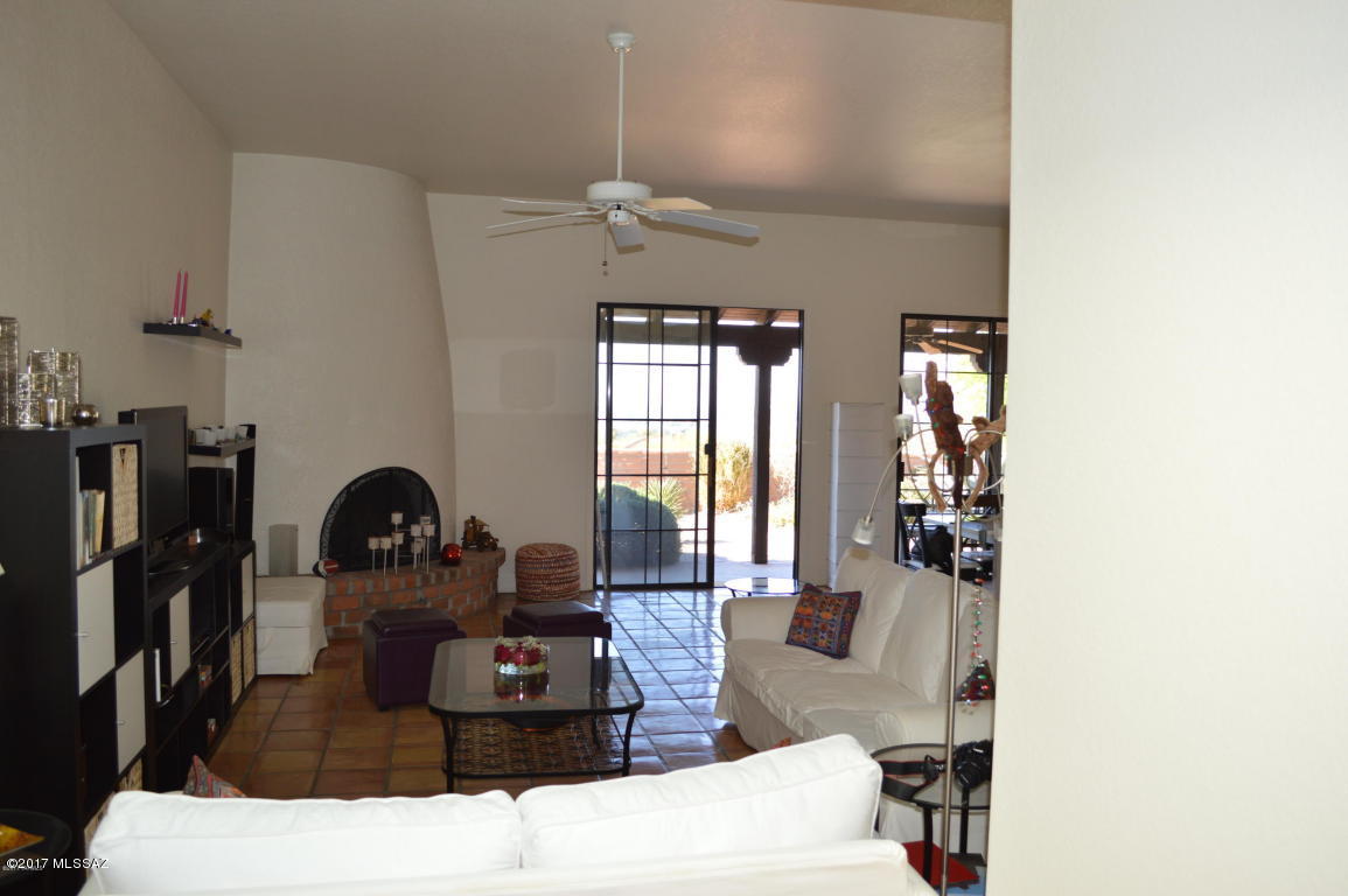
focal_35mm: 27
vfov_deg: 47.9
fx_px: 1010
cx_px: 674
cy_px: 448
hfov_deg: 67.4
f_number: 4
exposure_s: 1/125
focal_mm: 18
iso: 280
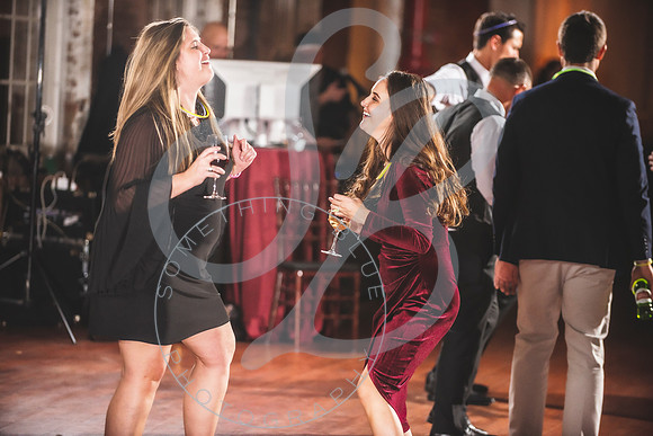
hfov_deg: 13.7
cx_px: 326
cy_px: 218
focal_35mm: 150
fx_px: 2721
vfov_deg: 9.2
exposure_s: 1/200
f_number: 2.8
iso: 1250
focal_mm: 150
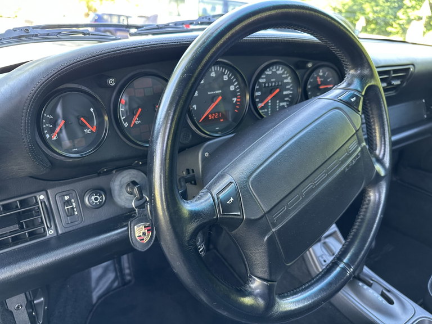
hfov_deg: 71.6
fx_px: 300
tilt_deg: -22.8
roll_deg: -5.7
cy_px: 162
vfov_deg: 56.8
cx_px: 216
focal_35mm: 24
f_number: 1.78
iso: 250
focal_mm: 6.86
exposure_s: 1/68
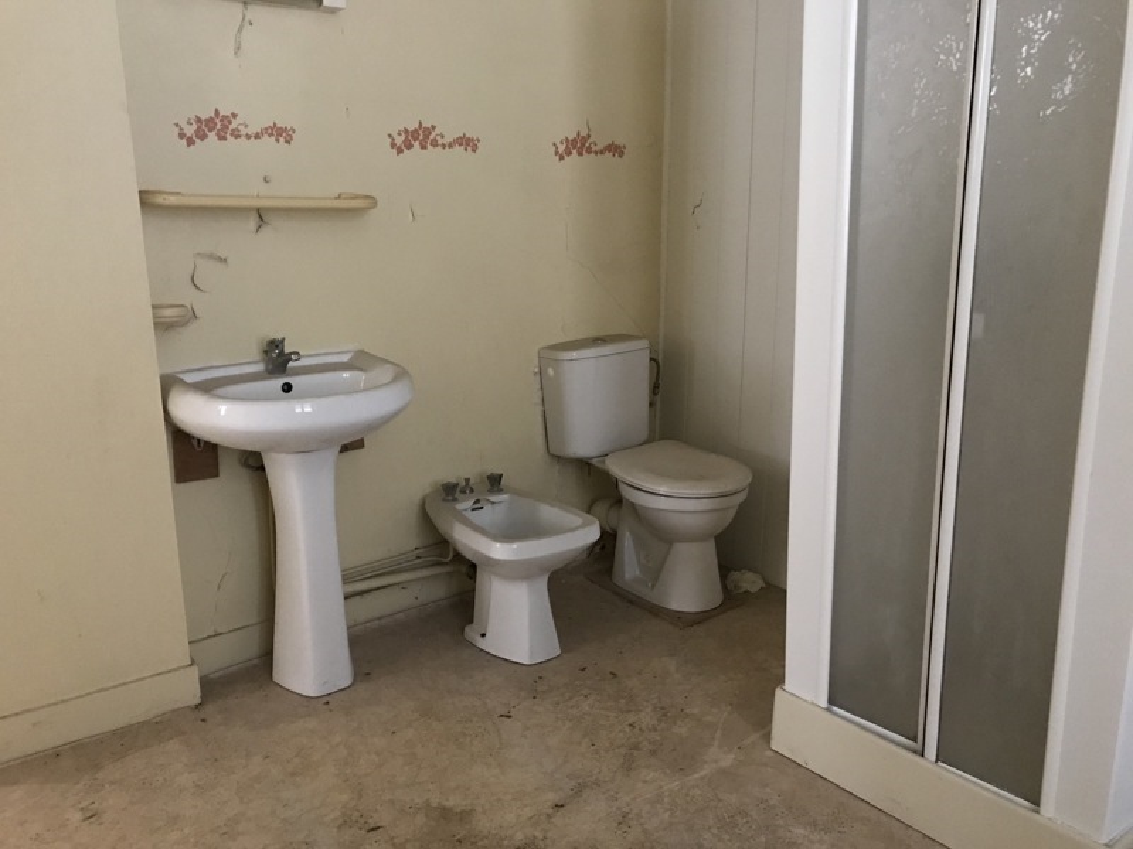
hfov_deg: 63.4
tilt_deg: -12.8
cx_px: 566
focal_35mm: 28
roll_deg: +0.2
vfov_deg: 49.7
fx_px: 916
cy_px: 424
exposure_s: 1/4
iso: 100
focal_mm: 3.99
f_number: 1.8
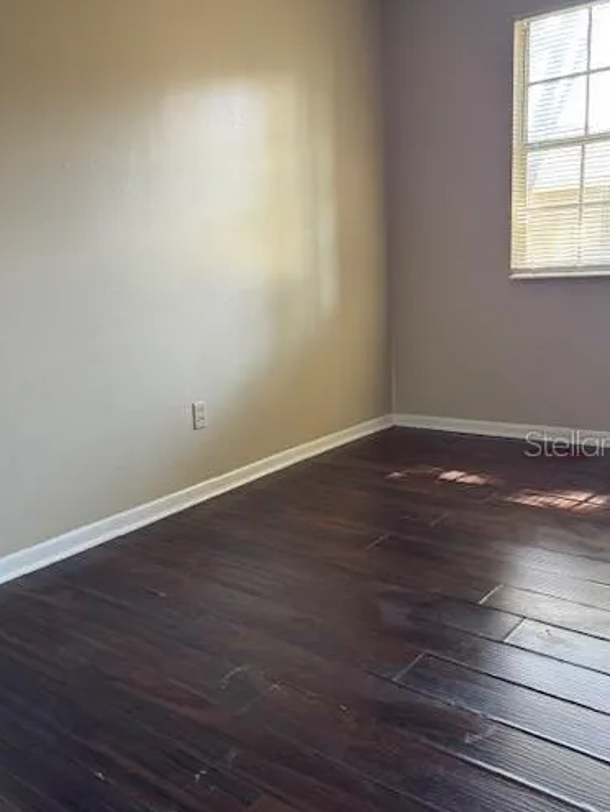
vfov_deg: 58.2
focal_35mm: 31
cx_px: 285
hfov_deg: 45.5
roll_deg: +3.9
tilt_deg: -15.4
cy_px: 443
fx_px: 727
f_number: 1.78
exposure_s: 1/60
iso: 320
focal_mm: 6.76
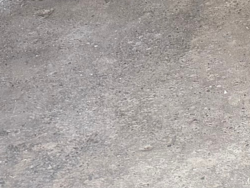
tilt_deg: -7.7
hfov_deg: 13.7
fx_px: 917
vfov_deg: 9.8
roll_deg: +1.2
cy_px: -309
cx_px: 468
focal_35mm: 127
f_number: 1.78
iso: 200
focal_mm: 6.76
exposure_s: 1/121
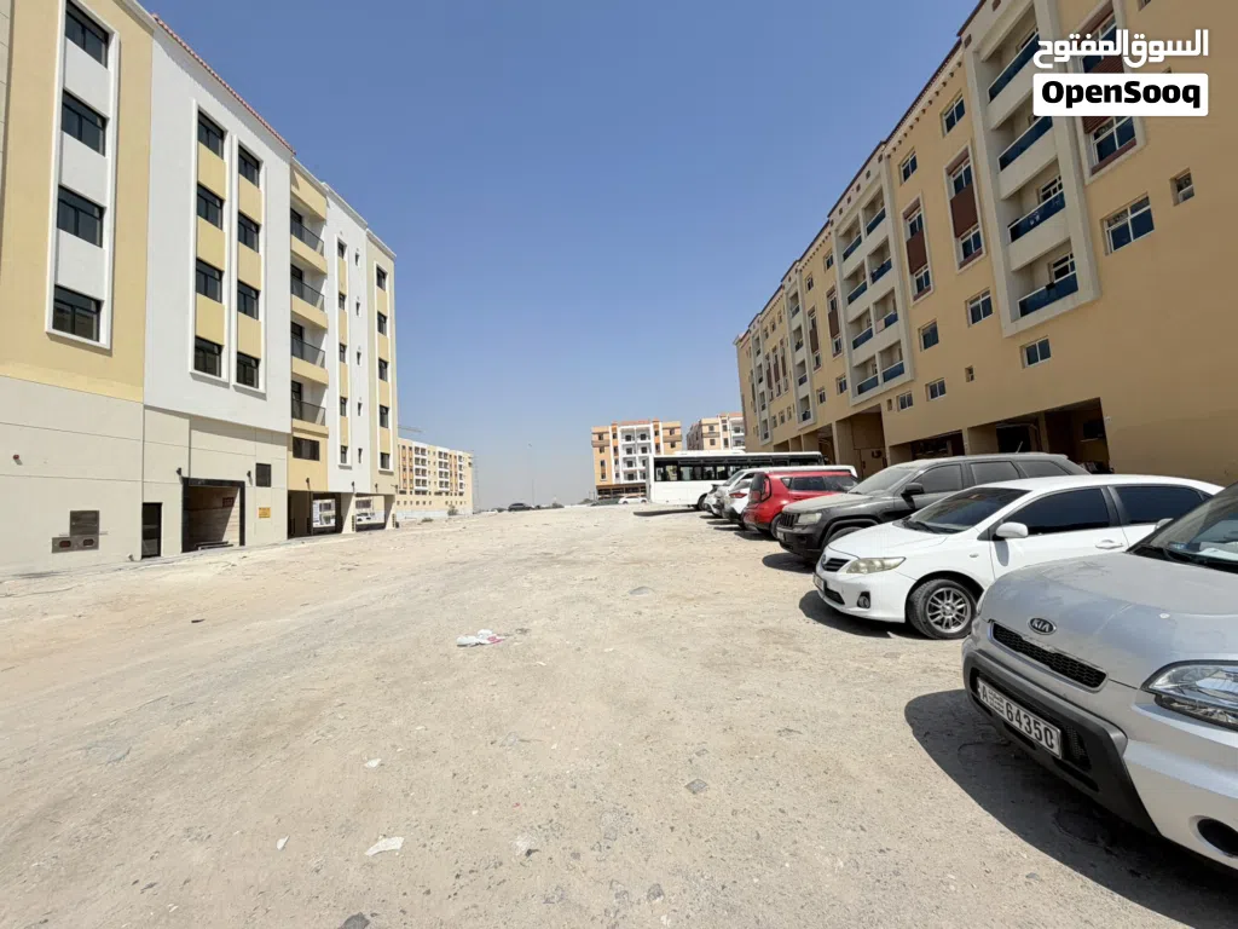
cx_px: 619
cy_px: 464
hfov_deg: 102.1
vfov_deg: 85.7
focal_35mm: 14
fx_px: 501
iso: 25
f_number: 2.2
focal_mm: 2.22
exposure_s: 1/1848
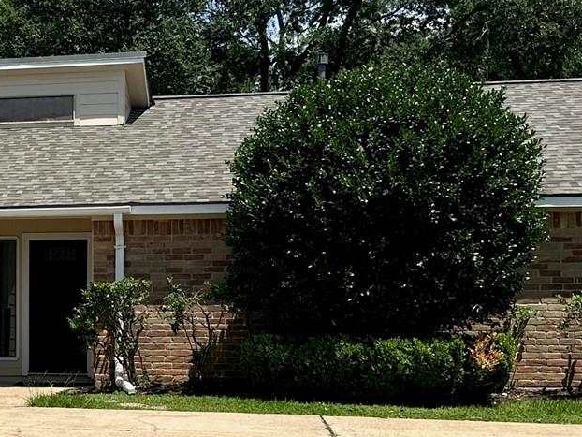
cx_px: -51
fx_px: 1329
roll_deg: -0.2
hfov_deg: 23.3
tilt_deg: +0.0
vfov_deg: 18.6
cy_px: 318
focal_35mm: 79
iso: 80
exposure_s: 1/4184
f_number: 1.78
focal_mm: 6.86
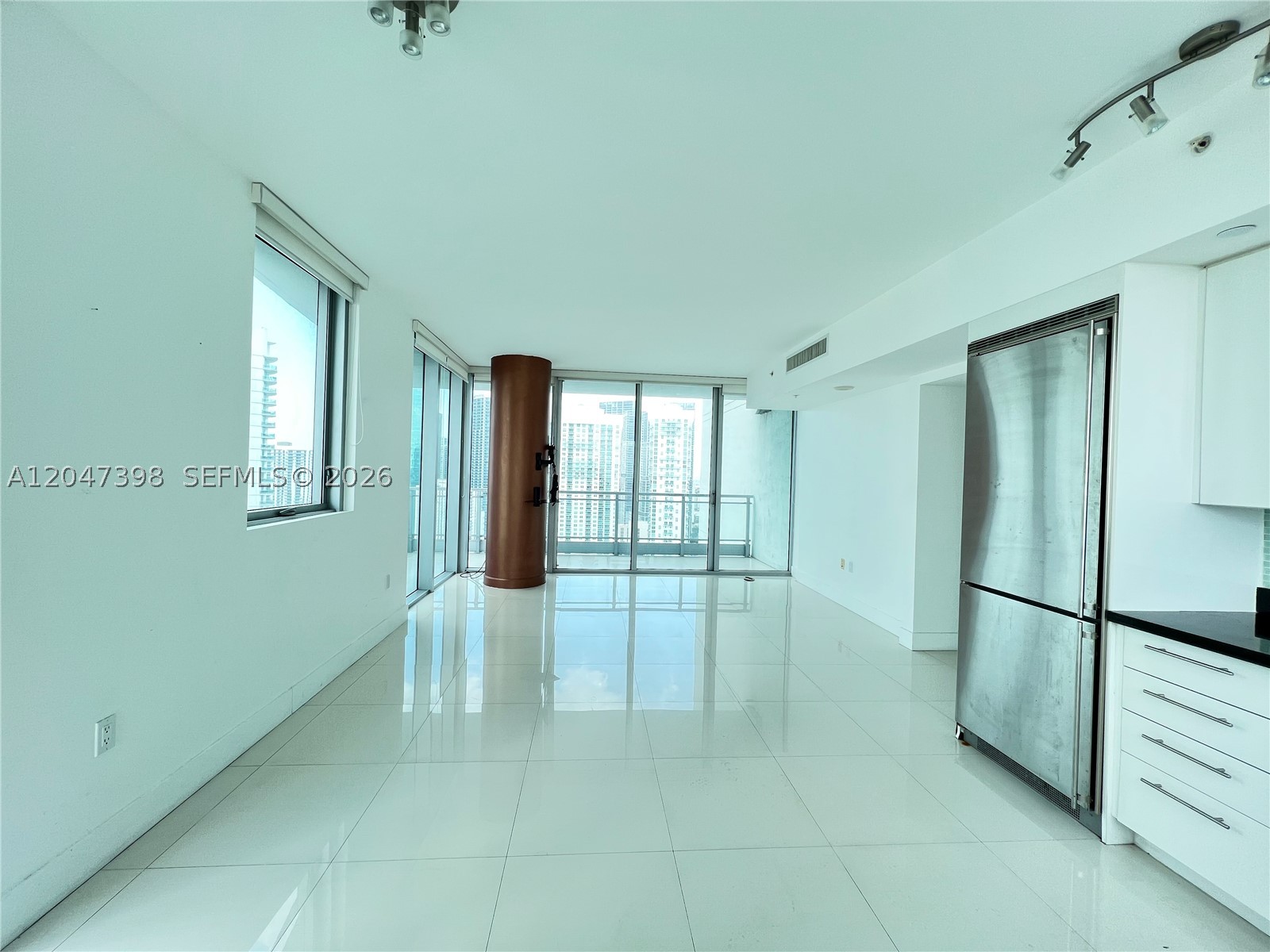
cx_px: 635
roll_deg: -1.8
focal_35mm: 13
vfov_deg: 89.9
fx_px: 477
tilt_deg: +0.1
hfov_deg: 106.2
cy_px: 476
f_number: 1.8
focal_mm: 1.57
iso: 40
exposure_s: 1/99
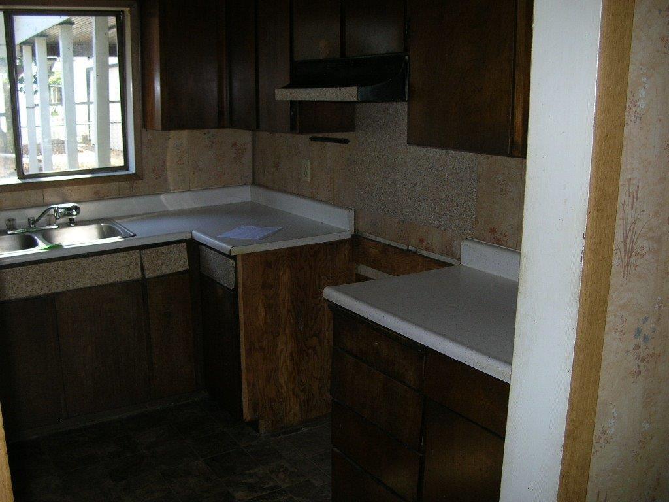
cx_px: 334
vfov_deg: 39.7
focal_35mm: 36
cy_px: 251
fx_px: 696
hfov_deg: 51.4
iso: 50
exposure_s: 1/60.1
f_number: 2.7
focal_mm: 6
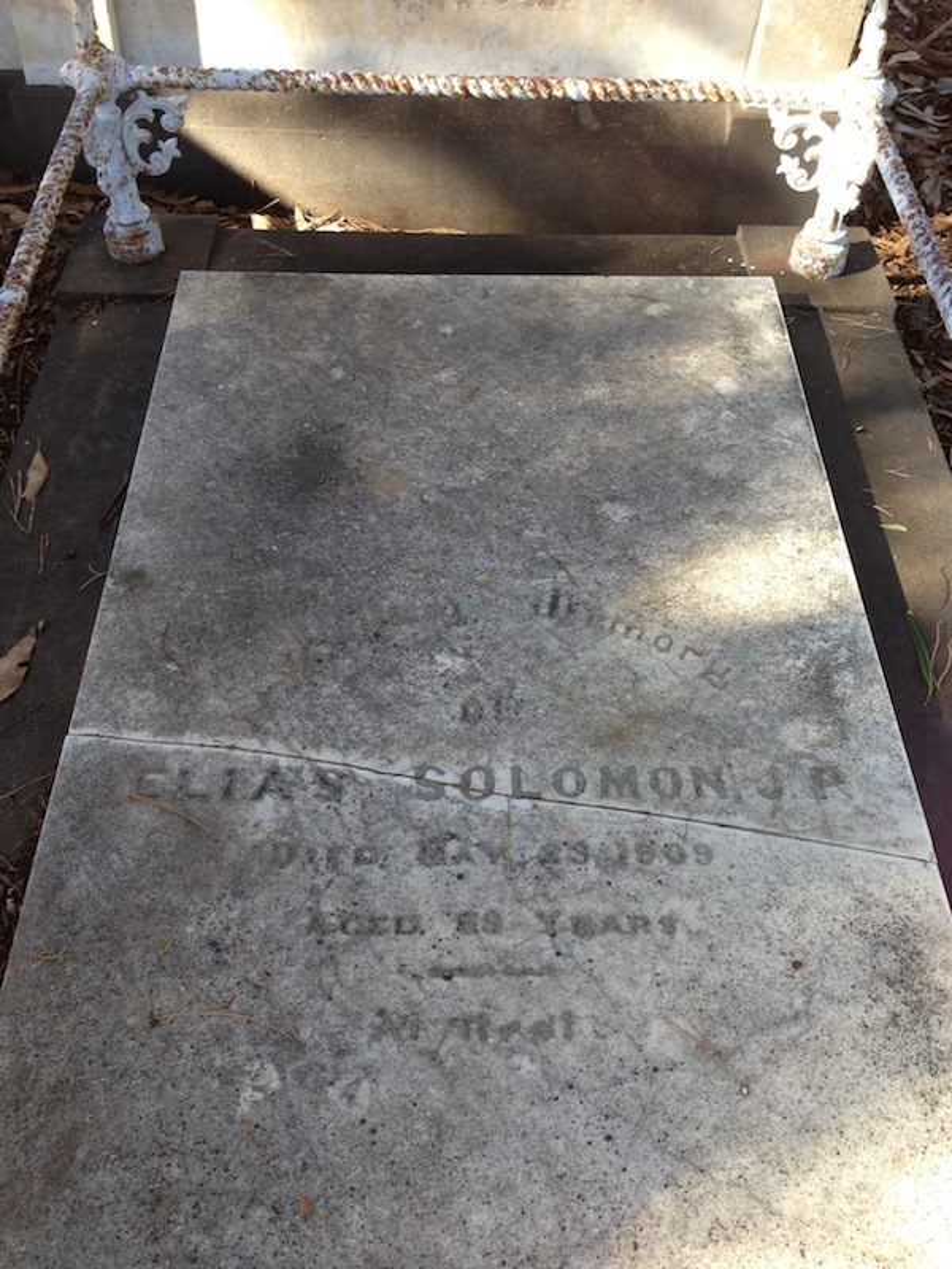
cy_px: 634
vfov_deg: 55.4
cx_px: 476
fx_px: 1210
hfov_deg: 42.9
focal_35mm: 33
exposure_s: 1/120
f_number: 2.4
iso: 50
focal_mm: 4.13
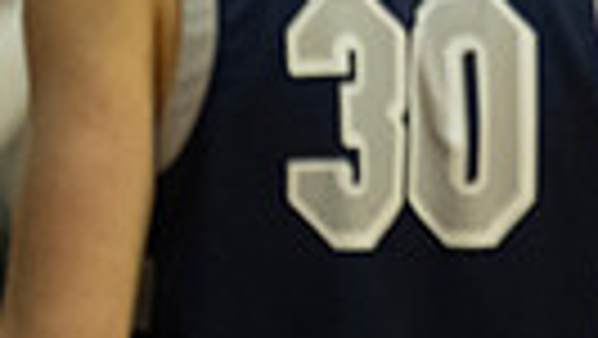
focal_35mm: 1203
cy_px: -501
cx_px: 1196
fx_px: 19087
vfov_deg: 1.0
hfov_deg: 1.8
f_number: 2.8
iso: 2500
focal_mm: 190
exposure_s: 1/800
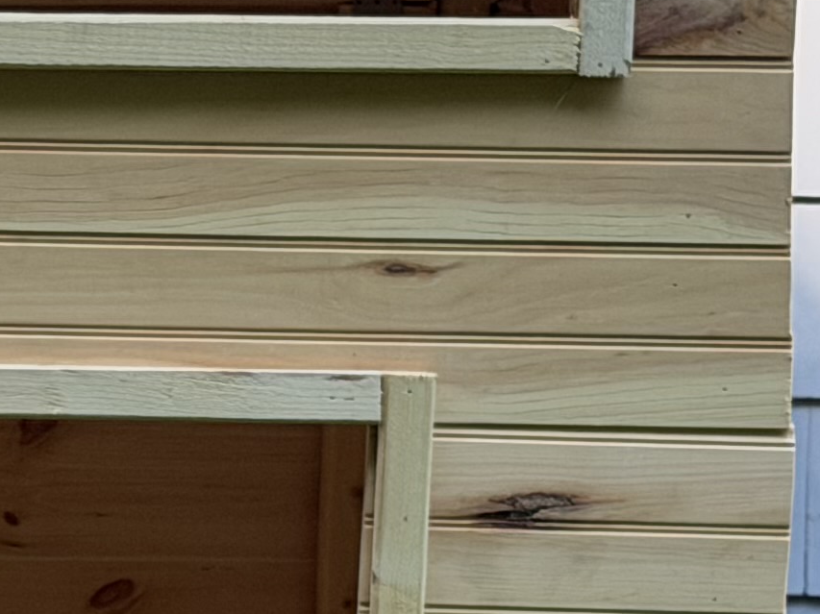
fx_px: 5375
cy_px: 731
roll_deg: -2.1
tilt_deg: -9.2
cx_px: -239
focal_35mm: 227
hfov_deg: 8.6
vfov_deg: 6.5
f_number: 1.78
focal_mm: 6.76
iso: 80
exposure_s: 1/366
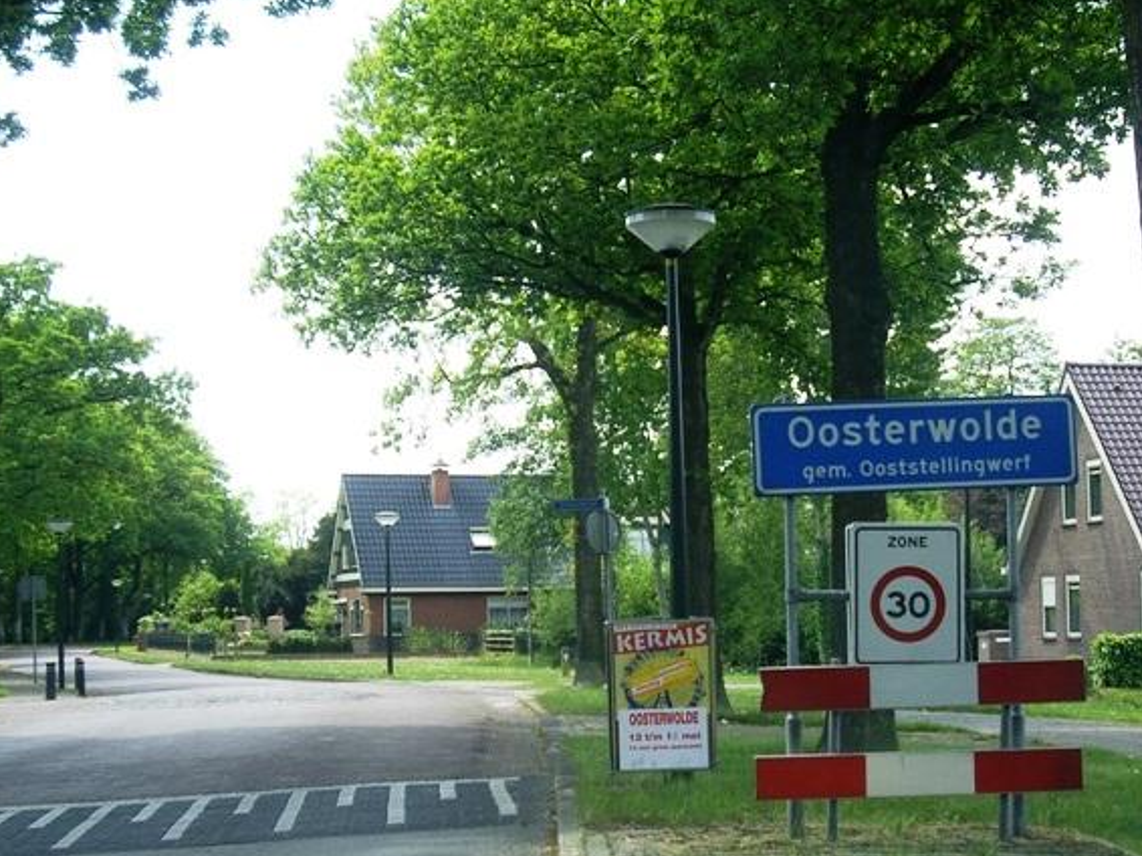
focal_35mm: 43
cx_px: 563
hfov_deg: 43.9
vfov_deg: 33.6
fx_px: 1418
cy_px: 436
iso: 64
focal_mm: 7.9
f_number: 2.8
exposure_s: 1/320
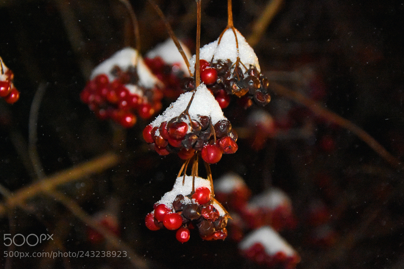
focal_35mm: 105
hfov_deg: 19.5
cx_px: 201
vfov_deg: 13.0
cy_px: 132
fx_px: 1178
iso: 6400
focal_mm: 66
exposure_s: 1/60
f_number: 5.3
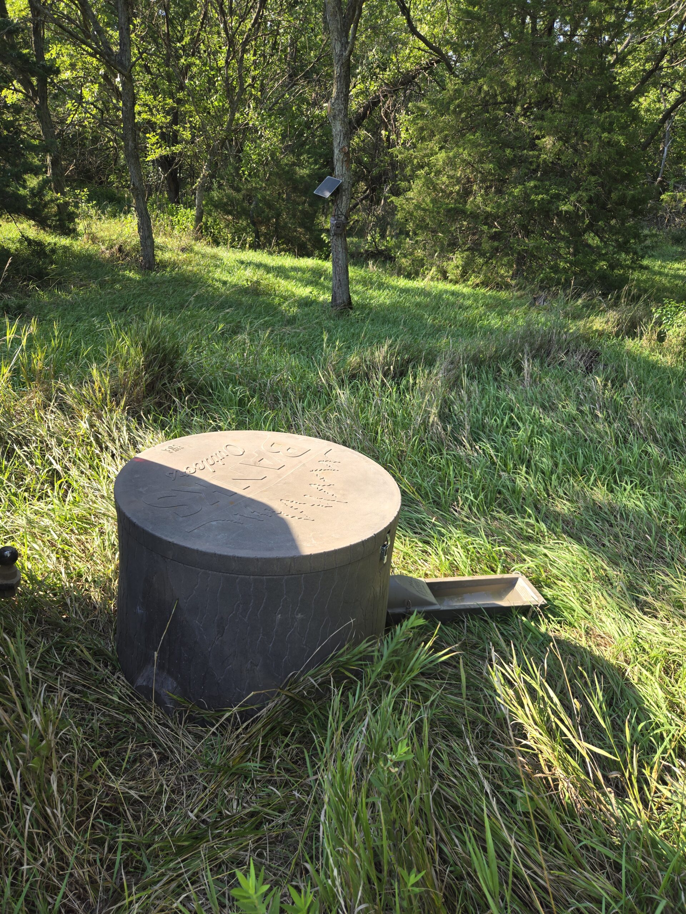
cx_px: 343
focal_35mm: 23
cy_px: 457
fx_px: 608
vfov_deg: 73.9
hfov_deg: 58.9
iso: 25
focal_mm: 5.4
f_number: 1.8
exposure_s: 1/364
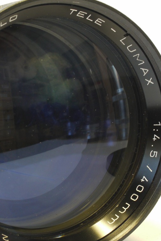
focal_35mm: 97
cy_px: 128
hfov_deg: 14.0
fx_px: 650
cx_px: 23
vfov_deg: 21.0
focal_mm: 30
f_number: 10
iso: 400
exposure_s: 1/4
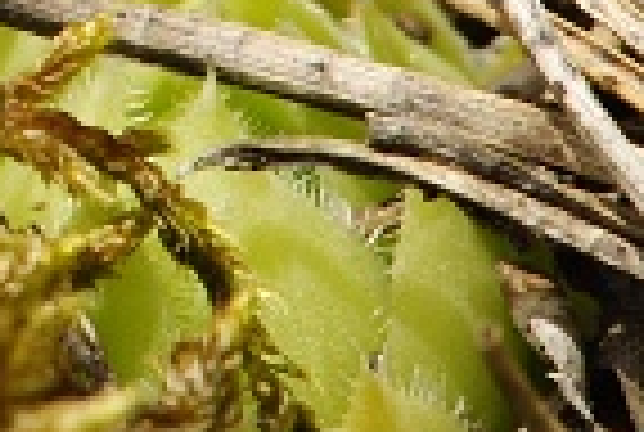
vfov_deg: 1.9
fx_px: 12760
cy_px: -742
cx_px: -1103
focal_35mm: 712
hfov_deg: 2.9
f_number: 10
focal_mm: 85
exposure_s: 1/160
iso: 100
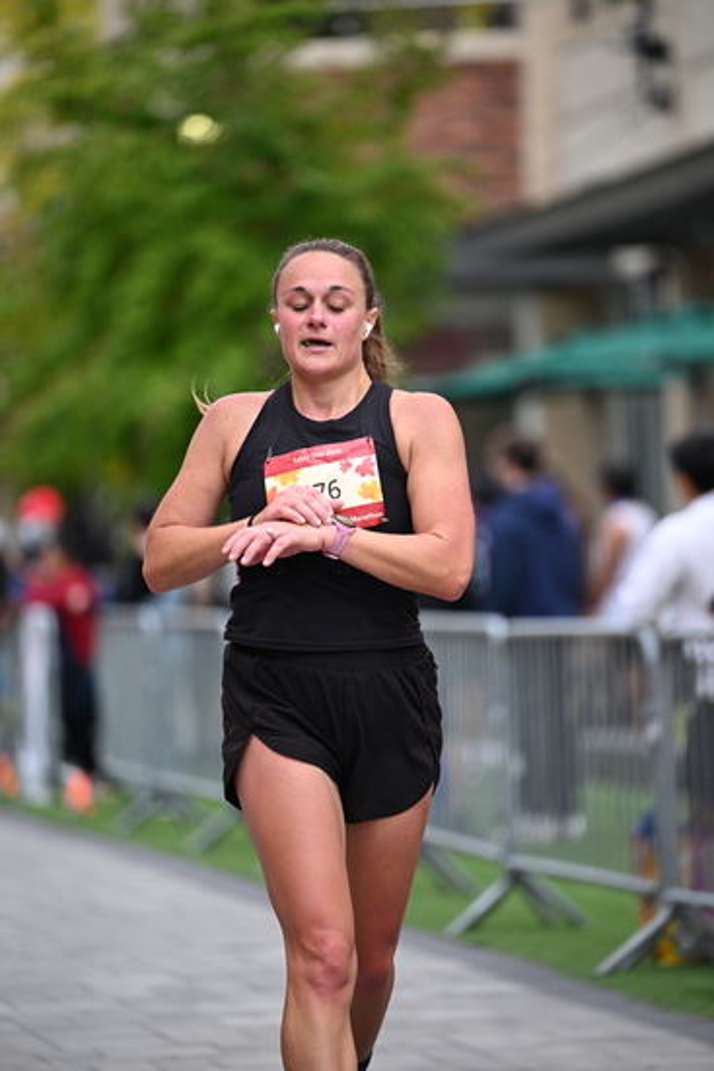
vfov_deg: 10.3
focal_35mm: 200
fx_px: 5946
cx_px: 357
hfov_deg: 6.9
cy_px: 536
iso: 640
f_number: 2.8
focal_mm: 200
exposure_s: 1/2000
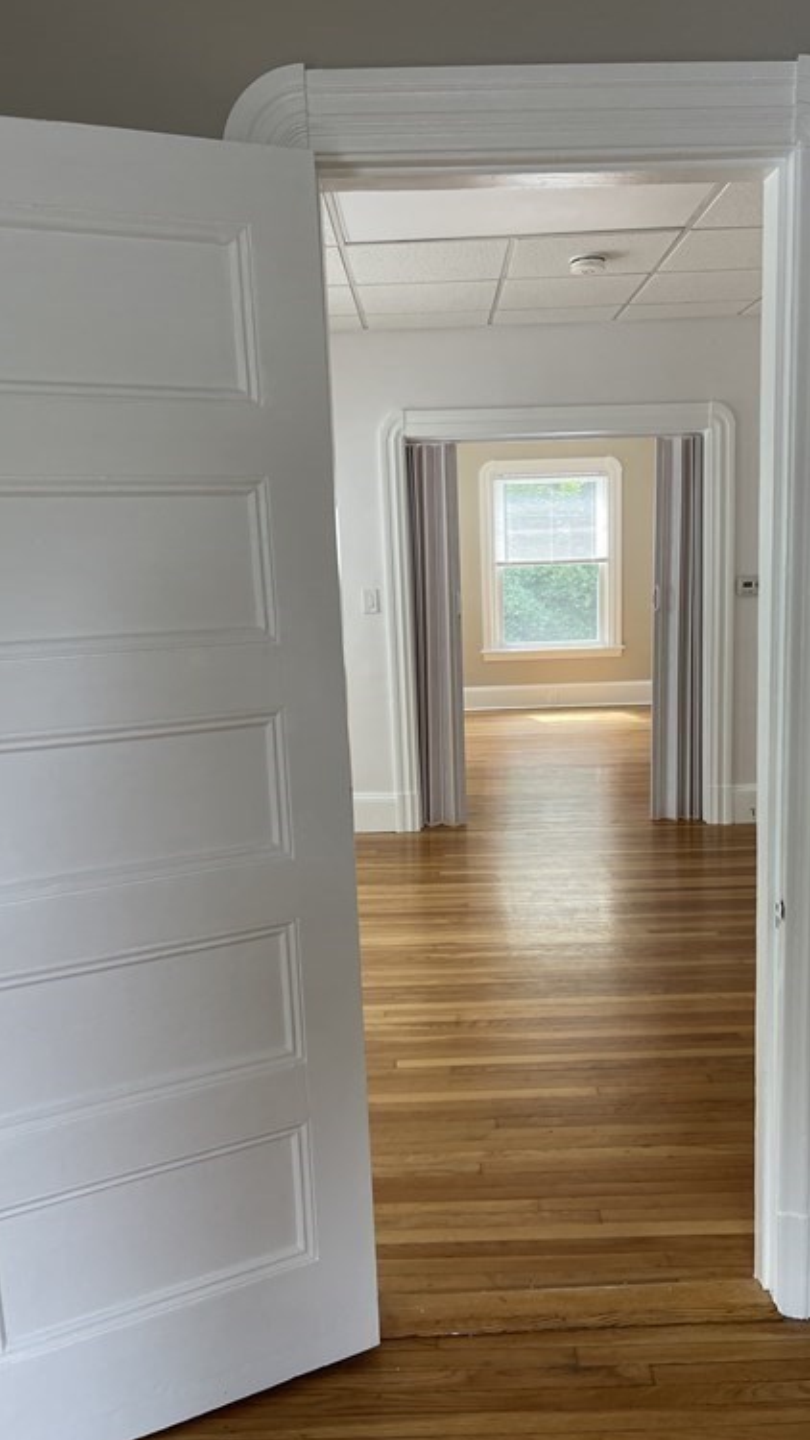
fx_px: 1107
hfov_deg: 40.1
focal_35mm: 29
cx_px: 445
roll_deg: +2.1
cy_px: 733
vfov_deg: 66.1
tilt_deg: -10.7
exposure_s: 1/121
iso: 125
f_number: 1.6
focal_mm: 5.1
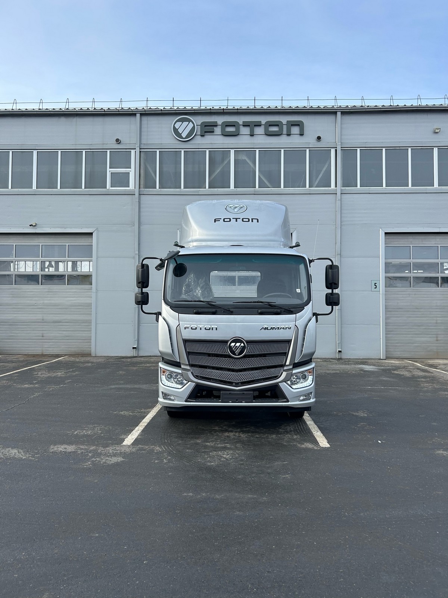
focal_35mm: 26
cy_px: 299
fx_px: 449
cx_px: 224
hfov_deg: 53.1
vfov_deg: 67.3
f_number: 1.5
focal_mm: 5.7
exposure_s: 1/2008
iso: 50
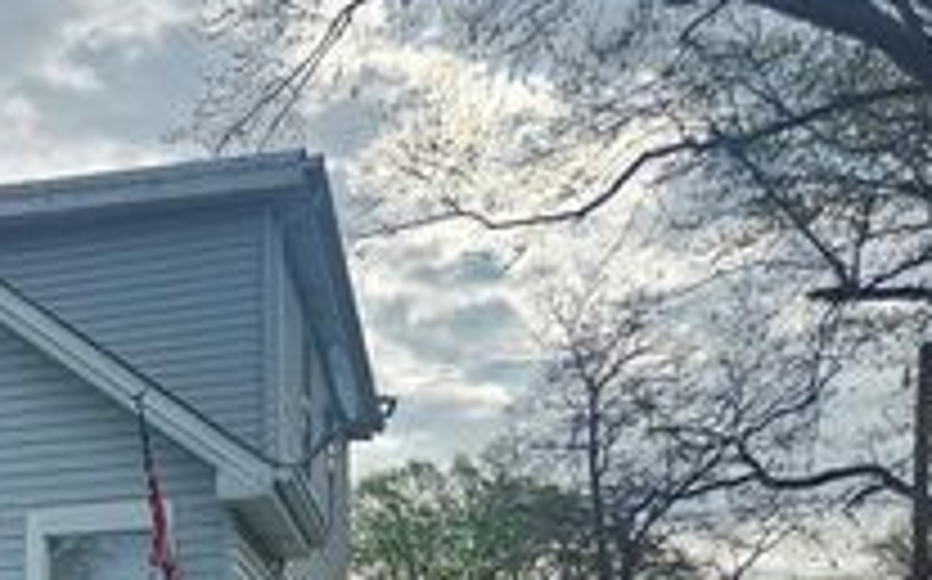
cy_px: 762
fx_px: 1497
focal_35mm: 59
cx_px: -149
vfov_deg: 20.1
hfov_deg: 30.1
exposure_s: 1/1920
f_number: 1.8
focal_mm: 5.4
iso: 25
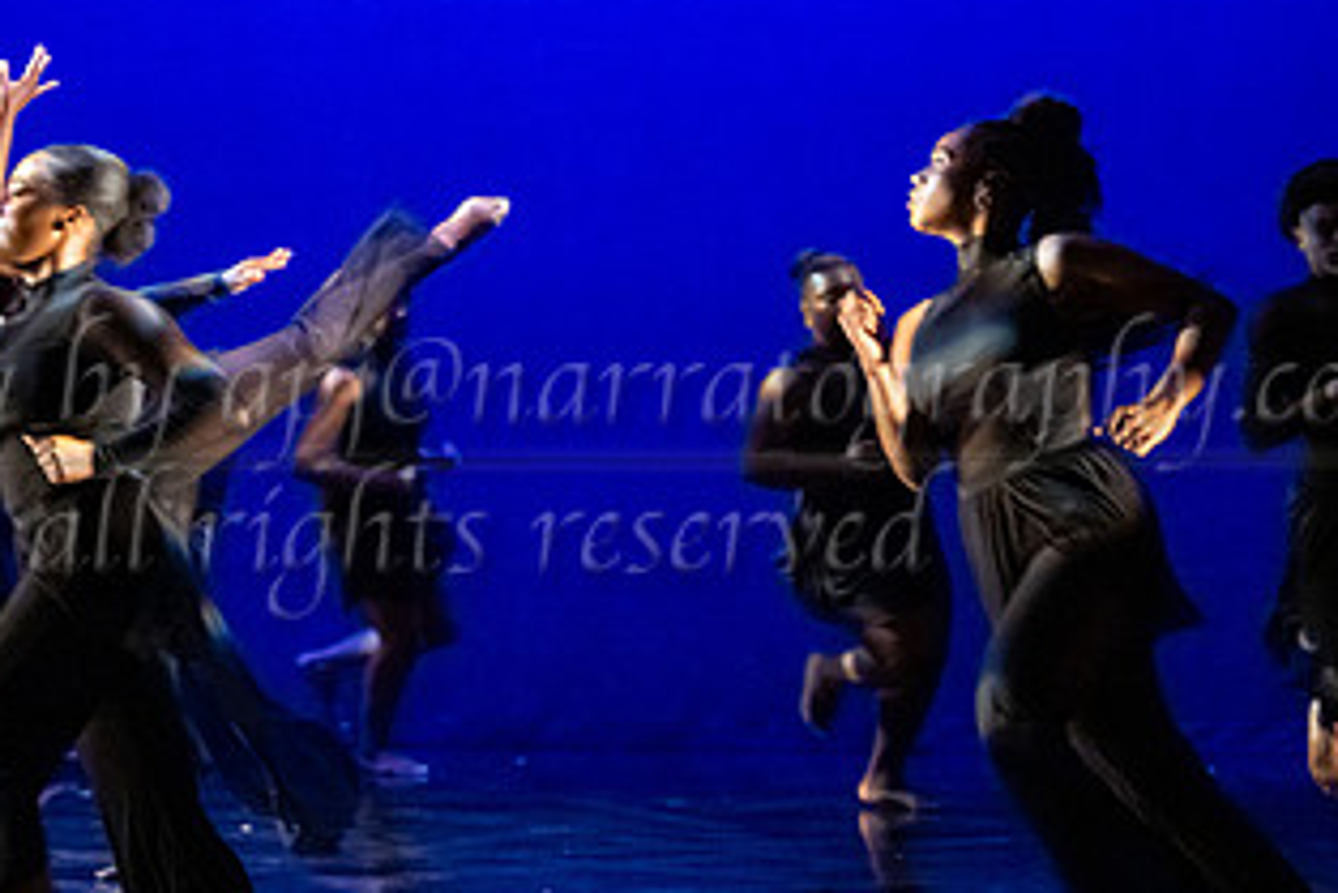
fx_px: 4611
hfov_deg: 16.4
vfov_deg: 11.1
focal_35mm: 124
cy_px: 455
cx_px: 368
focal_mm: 67
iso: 6400
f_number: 2.8
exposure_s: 1/250
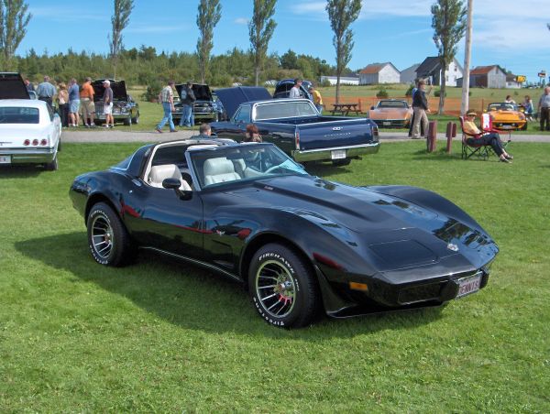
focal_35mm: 44
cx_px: 275
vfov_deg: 33.0
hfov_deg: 42.9
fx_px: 700
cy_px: 207
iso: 100
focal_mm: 9
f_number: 5
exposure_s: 1/400
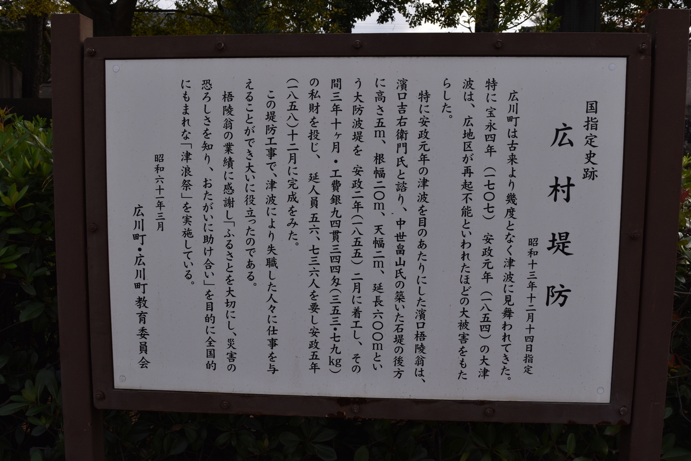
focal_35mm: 33
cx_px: 346
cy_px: 230
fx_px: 633
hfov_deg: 57.2
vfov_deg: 40.0
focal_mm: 22
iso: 200
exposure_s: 1/320
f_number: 9
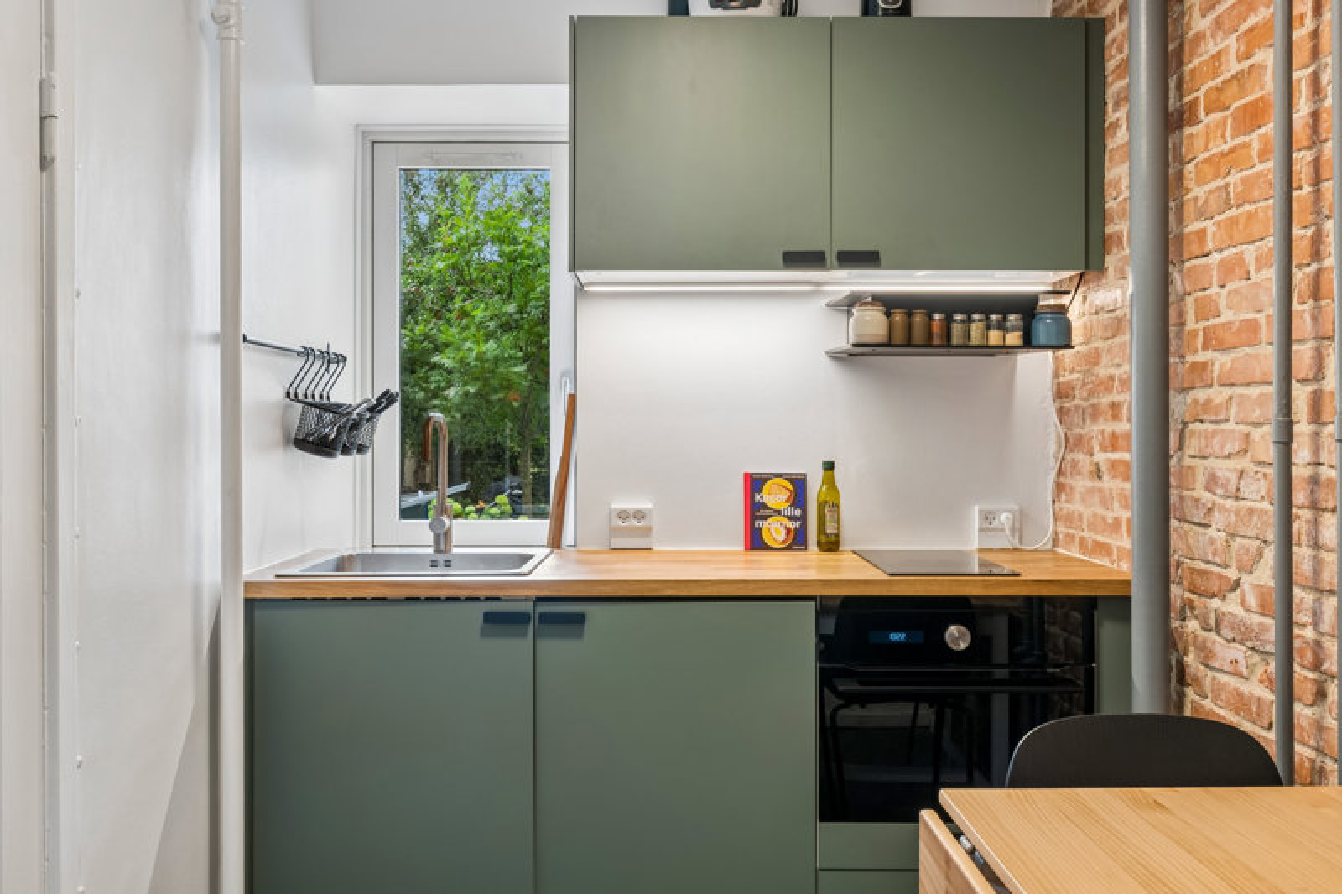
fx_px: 1118
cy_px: 447
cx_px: 671
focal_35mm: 30
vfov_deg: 43.6
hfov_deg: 61.9
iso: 125
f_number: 11
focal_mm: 20
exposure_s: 1/1.25
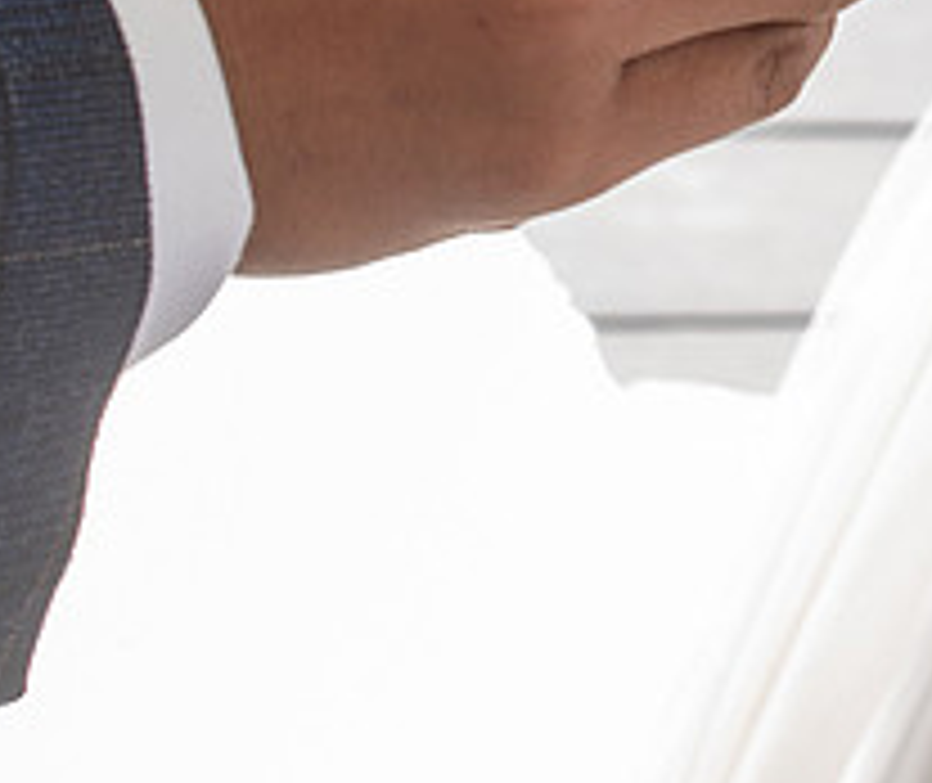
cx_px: 1088
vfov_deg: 8.9
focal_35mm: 175
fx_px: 4924
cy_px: -316
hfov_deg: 10.6
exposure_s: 1/100
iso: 160
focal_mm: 35
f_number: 8
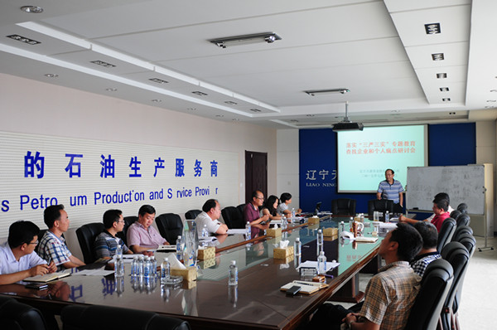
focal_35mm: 36
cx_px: 248
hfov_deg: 53.2
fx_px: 496
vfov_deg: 36.8
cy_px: 165
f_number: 2.8
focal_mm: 24
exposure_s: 1/125
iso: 360
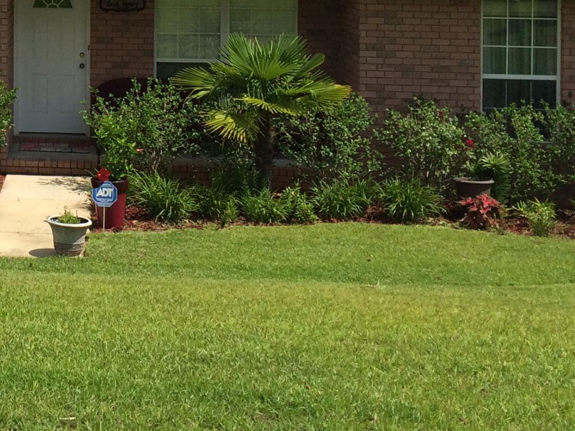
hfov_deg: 21.6
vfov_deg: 16.7
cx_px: -91
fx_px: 1412
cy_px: -63
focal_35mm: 85
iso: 40
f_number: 2.2
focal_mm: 4.12
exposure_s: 1/3425
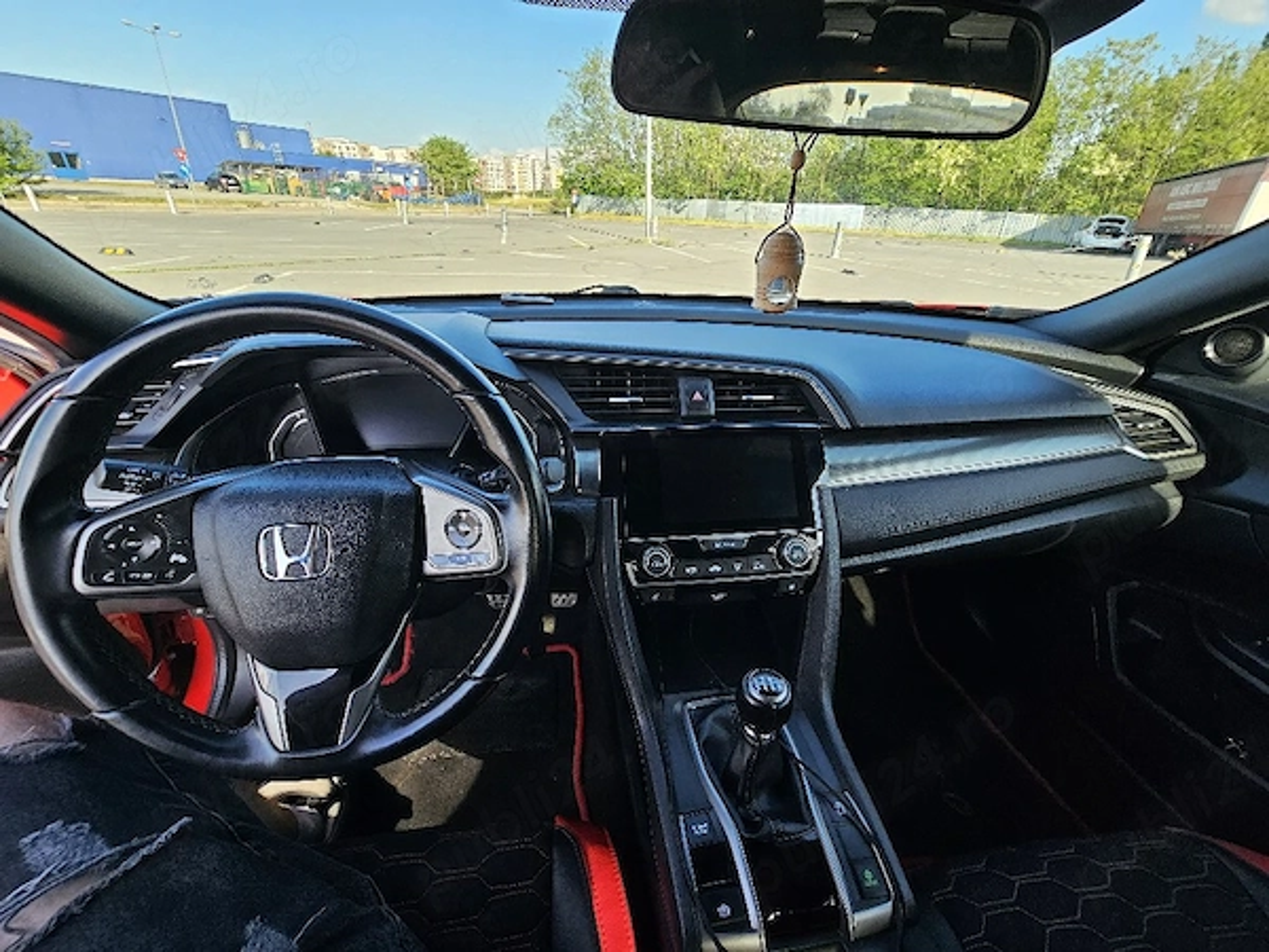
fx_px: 477
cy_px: 476
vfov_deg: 89.9
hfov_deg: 106.2
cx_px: 634
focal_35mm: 13
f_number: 2.2
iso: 50
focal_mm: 2.2
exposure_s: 1/208
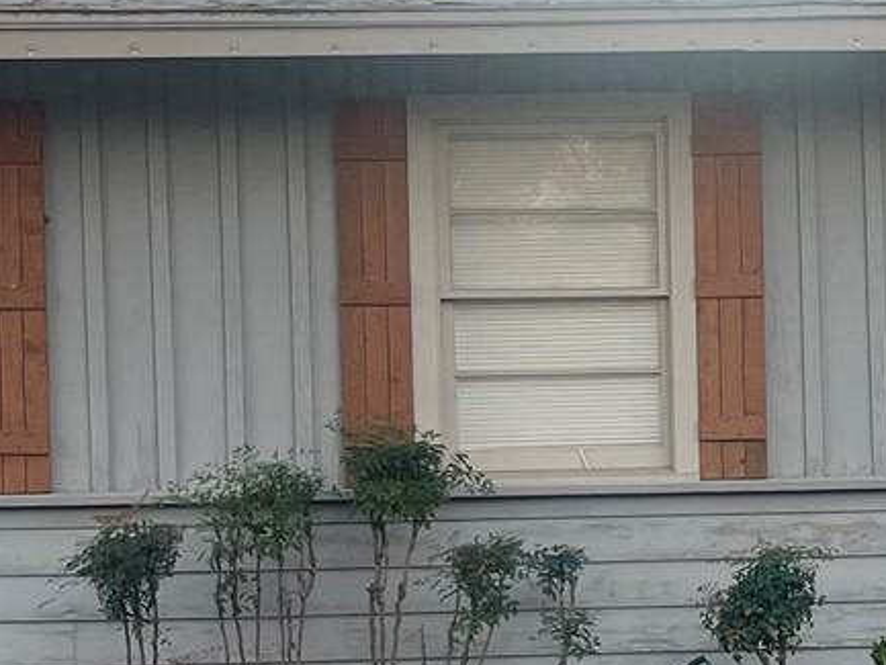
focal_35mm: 123
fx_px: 3149
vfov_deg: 12.0
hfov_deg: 15.6
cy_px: 577
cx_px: 978
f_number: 1.5
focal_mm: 5.7
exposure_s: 1/121
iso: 80
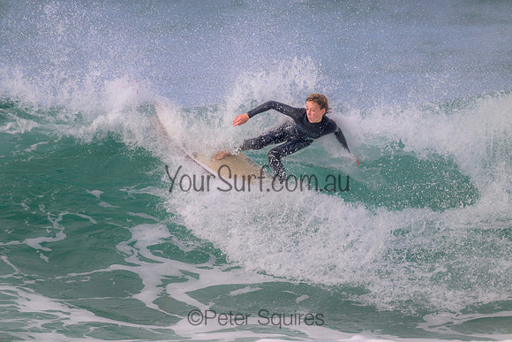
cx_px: 256
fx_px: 11380
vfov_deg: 1.7
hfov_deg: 2.6
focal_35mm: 800
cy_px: 171
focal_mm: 800
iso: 1100
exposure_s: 1/1250
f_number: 11
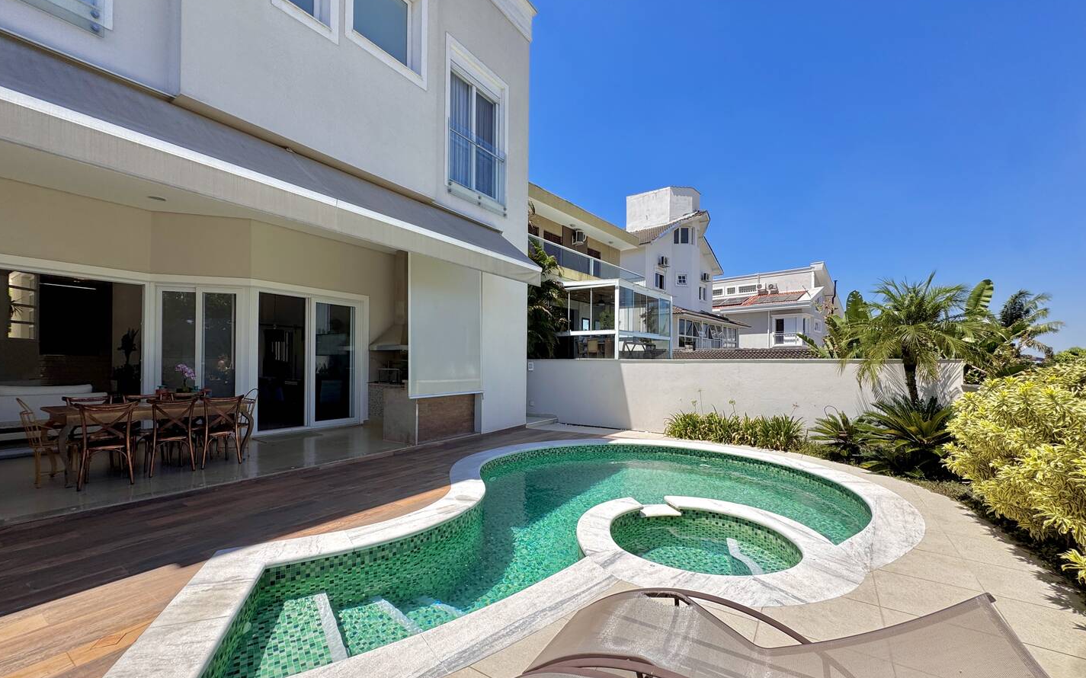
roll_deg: -0.6
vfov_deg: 74.7
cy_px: 364
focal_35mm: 15
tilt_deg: -0.4
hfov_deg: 101.5
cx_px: 541
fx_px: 444
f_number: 2.2
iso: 50
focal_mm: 2.22
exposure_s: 1/1567
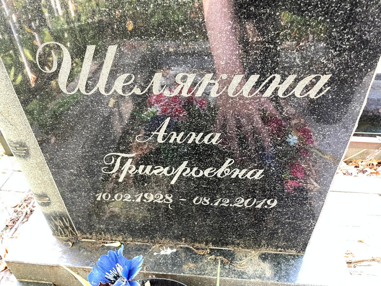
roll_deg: +0.7
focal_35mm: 26
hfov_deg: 67.3
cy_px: 143
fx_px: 286
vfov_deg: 53.1
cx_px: 190
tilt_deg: -35.0
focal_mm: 4.2
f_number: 1.6
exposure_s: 1/60
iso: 160
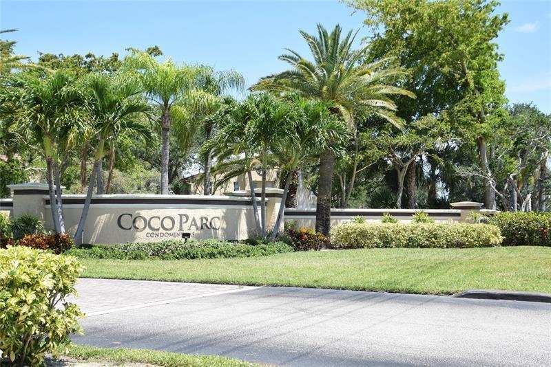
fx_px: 712
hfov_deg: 42.3
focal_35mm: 46
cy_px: 184
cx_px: 276
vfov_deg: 29.0
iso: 200
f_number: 9
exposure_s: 1/320
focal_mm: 31
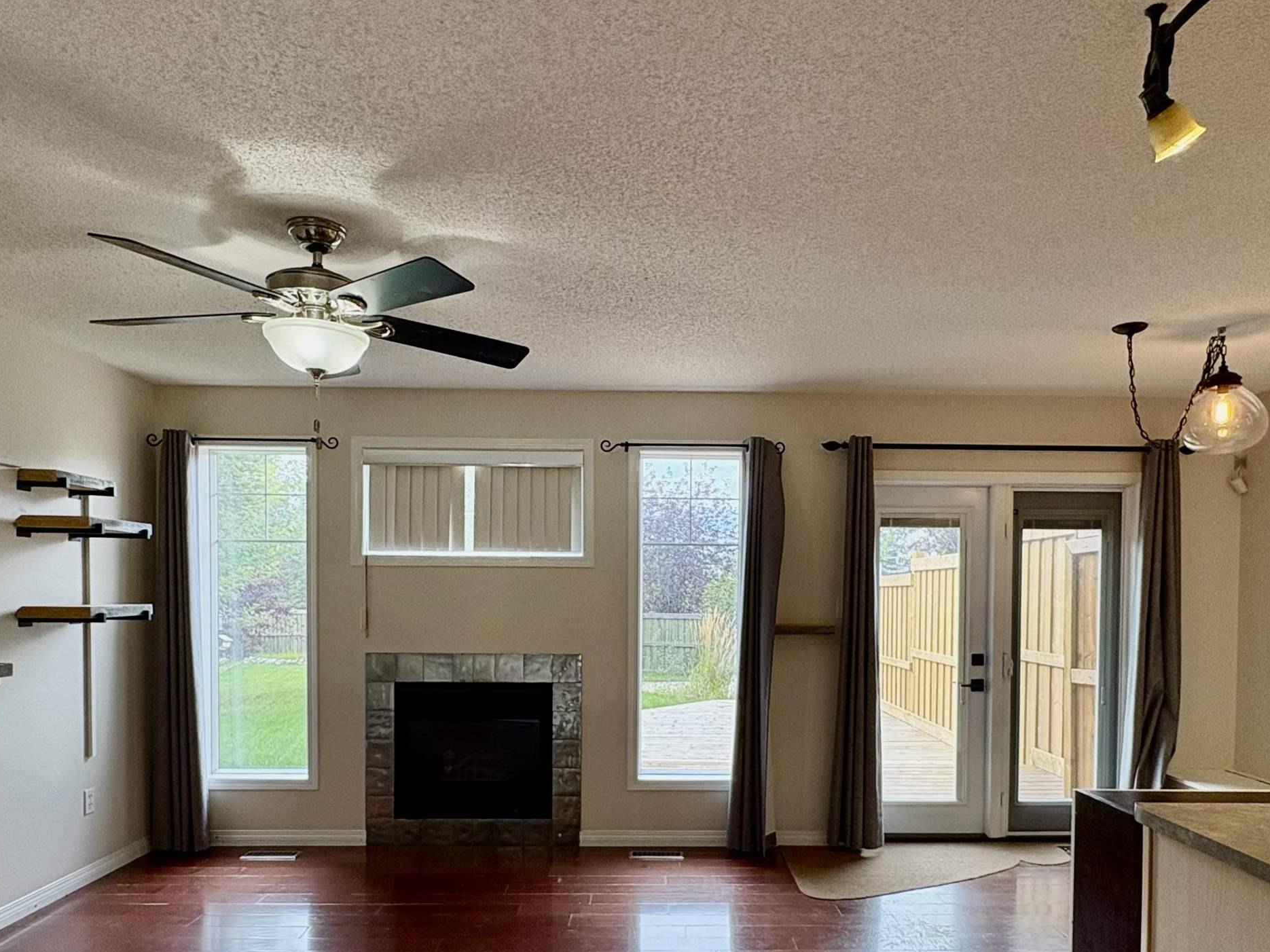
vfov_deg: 57.8
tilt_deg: -1.3
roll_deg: +1.7
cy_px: 618
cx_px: 666
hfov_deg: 73.9
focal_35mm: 23
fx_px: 844
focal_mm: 2.22
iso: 80
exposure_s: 1/120
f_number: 2.2
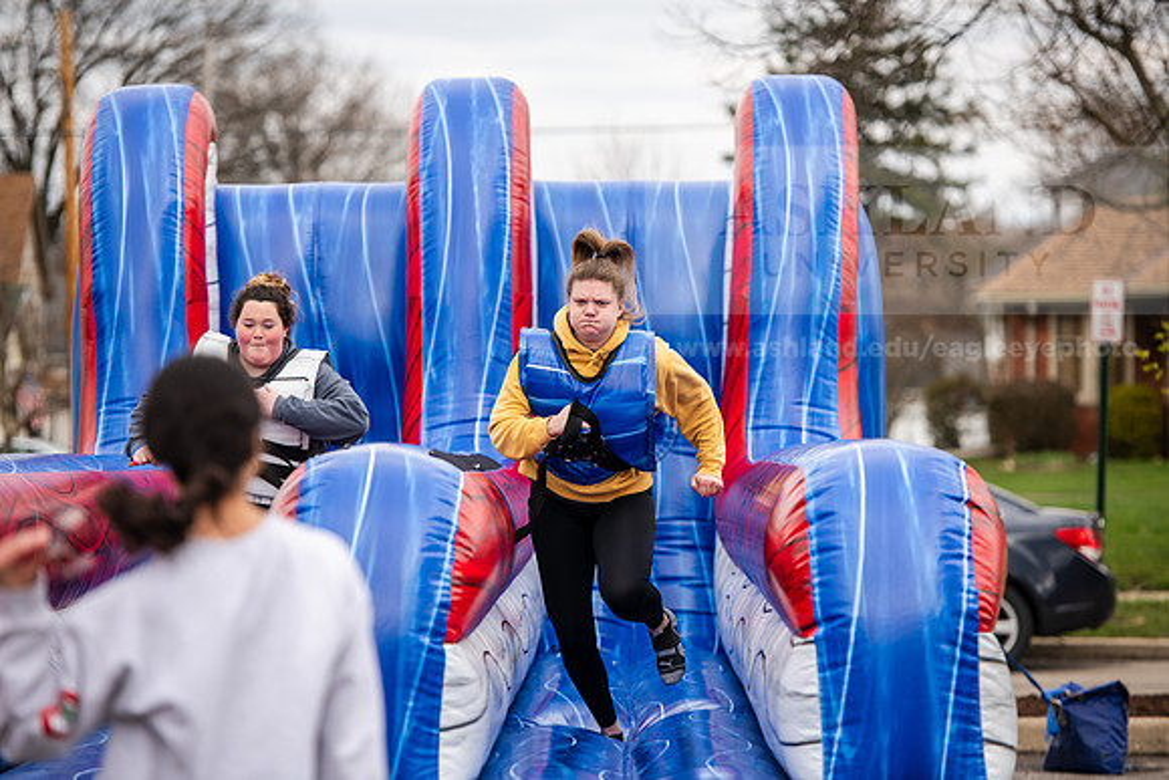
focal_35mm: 155
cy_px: 390
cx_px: 584
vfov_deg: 8.9
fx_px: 5034
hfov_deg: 13.2
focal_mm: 155
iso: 125
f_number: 3.5
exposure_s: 1/800
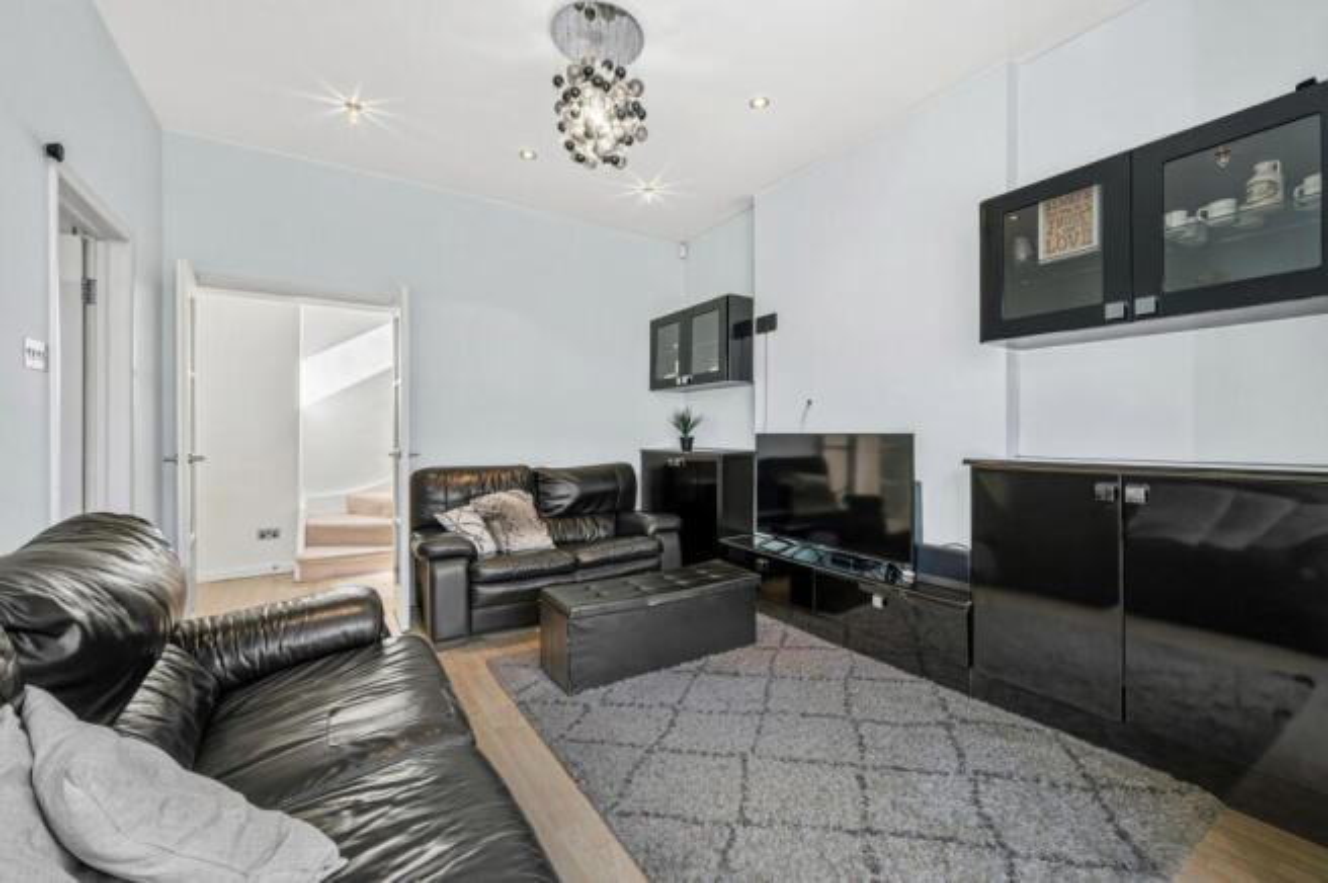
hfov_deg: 104.3
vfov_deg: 81.1
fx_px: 516
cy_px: 442
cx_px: 664
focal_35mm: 14
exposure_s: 1/50
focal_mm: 14
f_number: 16
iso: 200
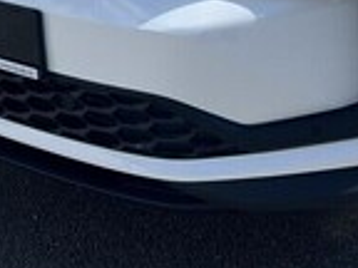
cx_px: 296
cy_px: -145
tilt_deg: -12.9
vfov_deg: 13.9
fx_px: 1024
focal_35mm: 99
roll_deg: +1.4
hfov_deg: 19.6
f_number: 1.5
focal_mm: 5.7
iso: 50
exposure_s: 1/4831
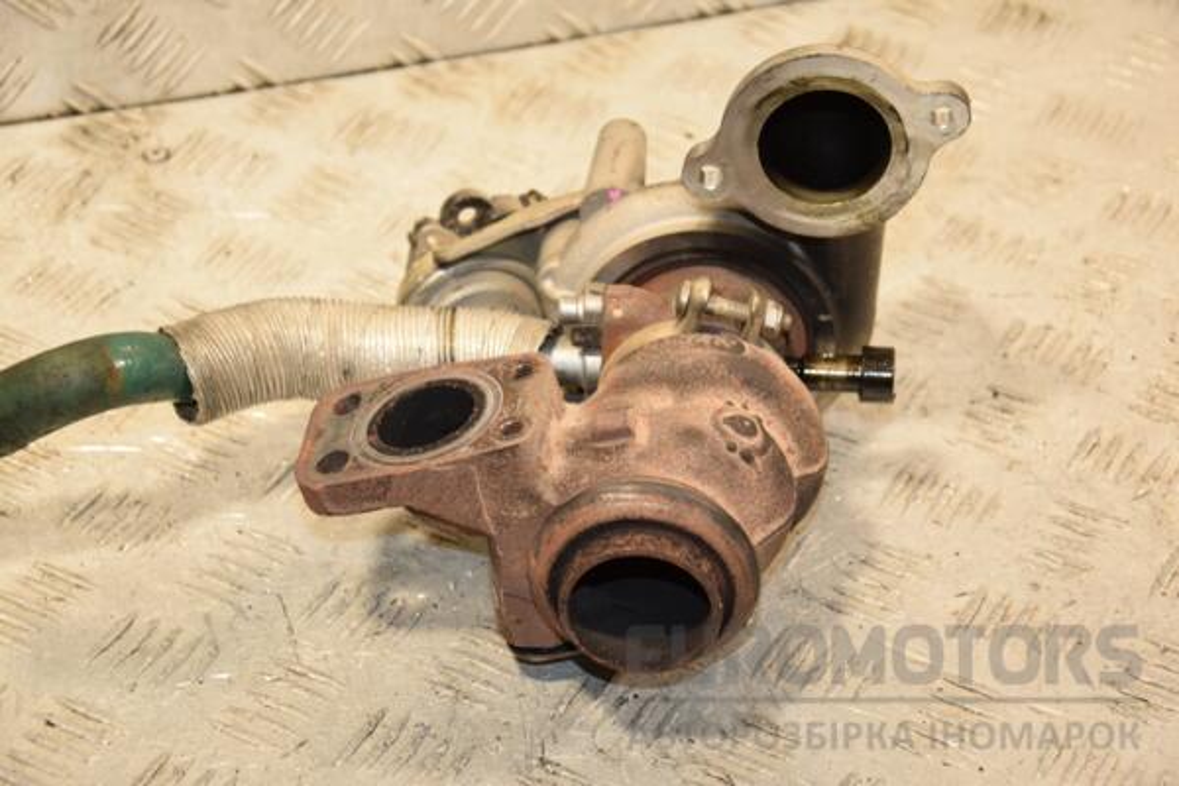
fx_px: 3046
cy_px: 393
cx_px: 590
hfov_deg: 21.9
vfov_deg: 14.7
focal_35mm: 93
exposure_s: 1/200
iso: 800
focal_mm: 62
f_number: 5.3
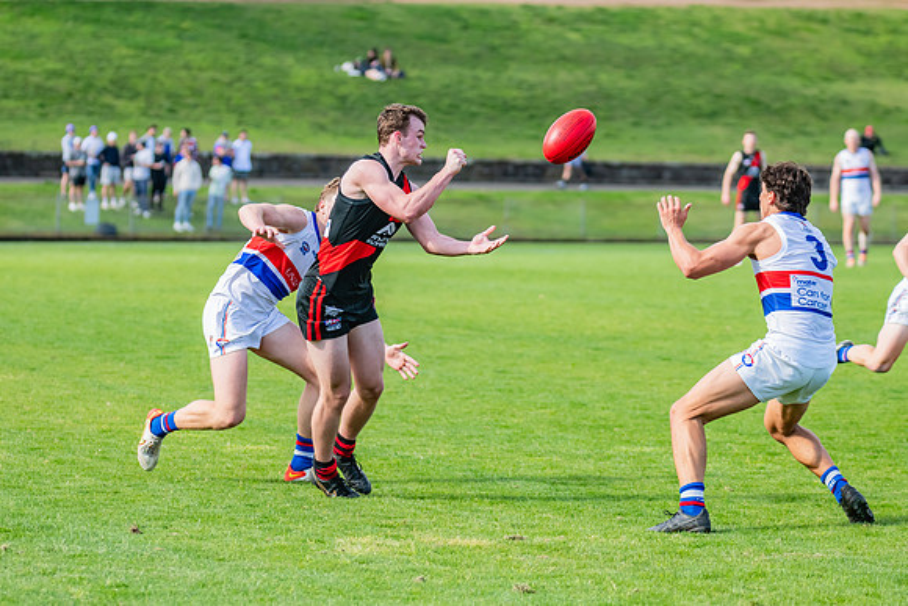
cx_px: 393
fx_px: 5038
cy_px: 277
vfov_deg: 6.9
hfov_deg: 10.3
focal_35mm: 200
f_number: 5
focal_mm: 170
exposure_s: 1/1600
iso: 800
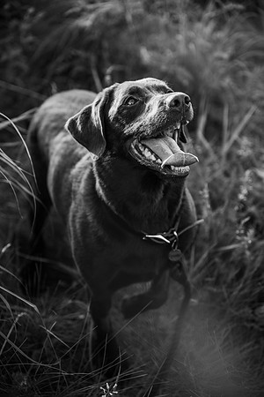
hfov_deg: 19.5
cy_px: 198
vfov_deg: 28.8
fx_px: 770
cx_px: 132
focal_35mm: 70
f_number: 3.2
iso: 250
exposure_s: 1/400
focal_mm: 70
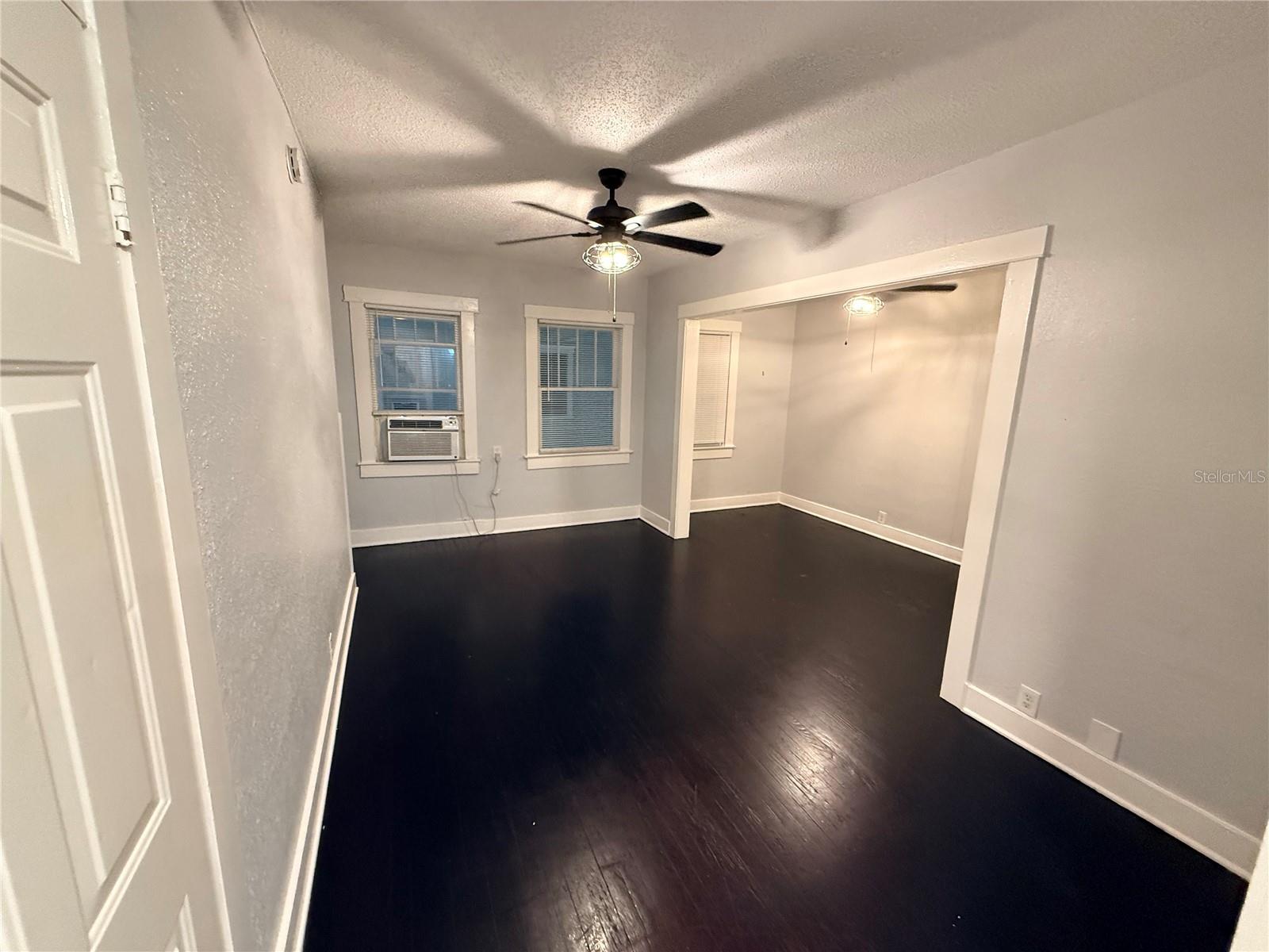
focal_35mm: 14
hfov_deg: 102.1
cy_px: 476
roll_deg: -1.3
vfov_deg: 85.7
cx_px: 634
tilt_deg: -10.5
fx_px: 513
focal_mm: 2.22
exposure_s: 1/60
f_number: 2.2
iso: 800
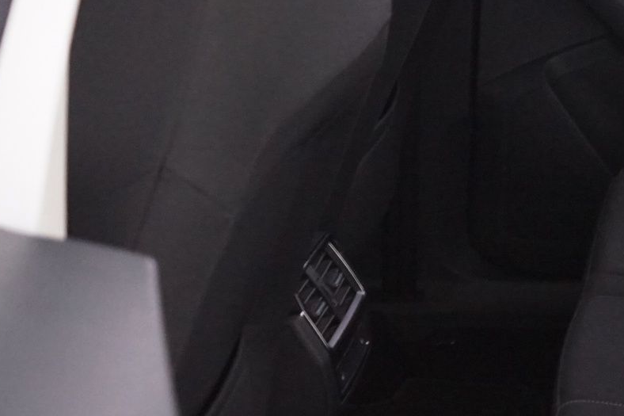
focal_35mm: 92
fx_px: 1594
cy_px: 176
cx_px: 788
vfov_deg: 14.9
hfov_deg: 20.4
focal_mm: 29
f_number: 5
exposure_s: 1/8
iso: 4000
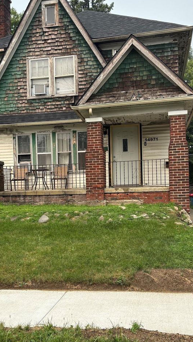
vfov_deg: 49.2
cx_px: 80
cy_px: 199
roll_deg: +0.2
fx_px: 373
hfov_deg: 29.0
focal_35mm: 41
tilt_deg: -0.7
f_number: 1.6
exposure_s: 1/1812
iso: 50
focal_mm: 5.96
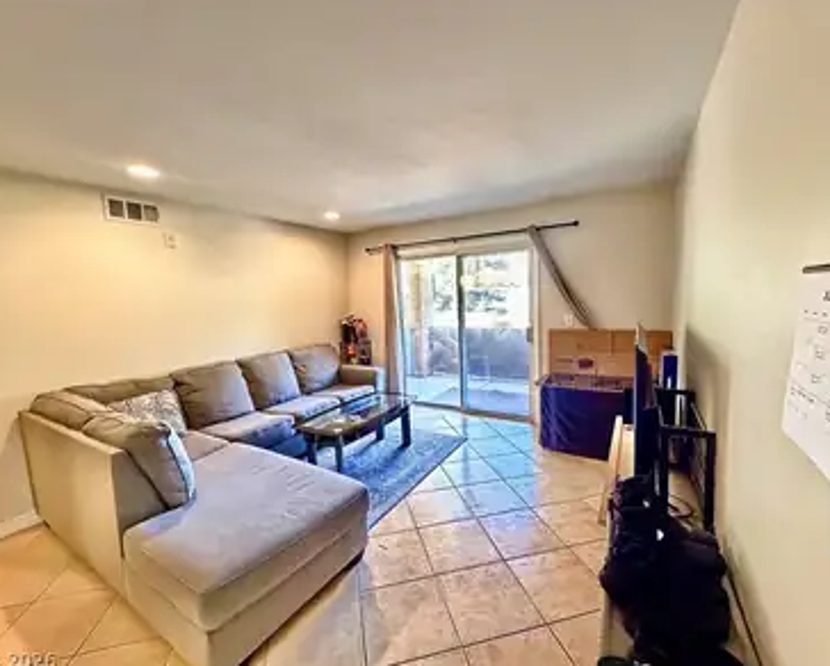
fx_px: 369
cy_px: 333
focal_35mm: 15
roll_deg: +2.7
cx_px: 415
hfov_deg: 96.7
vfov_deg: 84.1
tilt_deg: -6.5
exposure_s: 1/60
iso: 1250
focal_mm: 2.22
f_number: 2.2
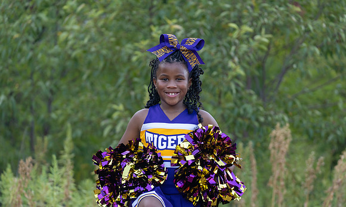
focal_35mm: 132
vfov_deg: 9.6
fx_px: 1231
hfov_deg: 16.0
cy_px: 119
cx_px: 184
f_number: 2.8
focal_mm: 111
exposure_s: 1/320
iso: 320
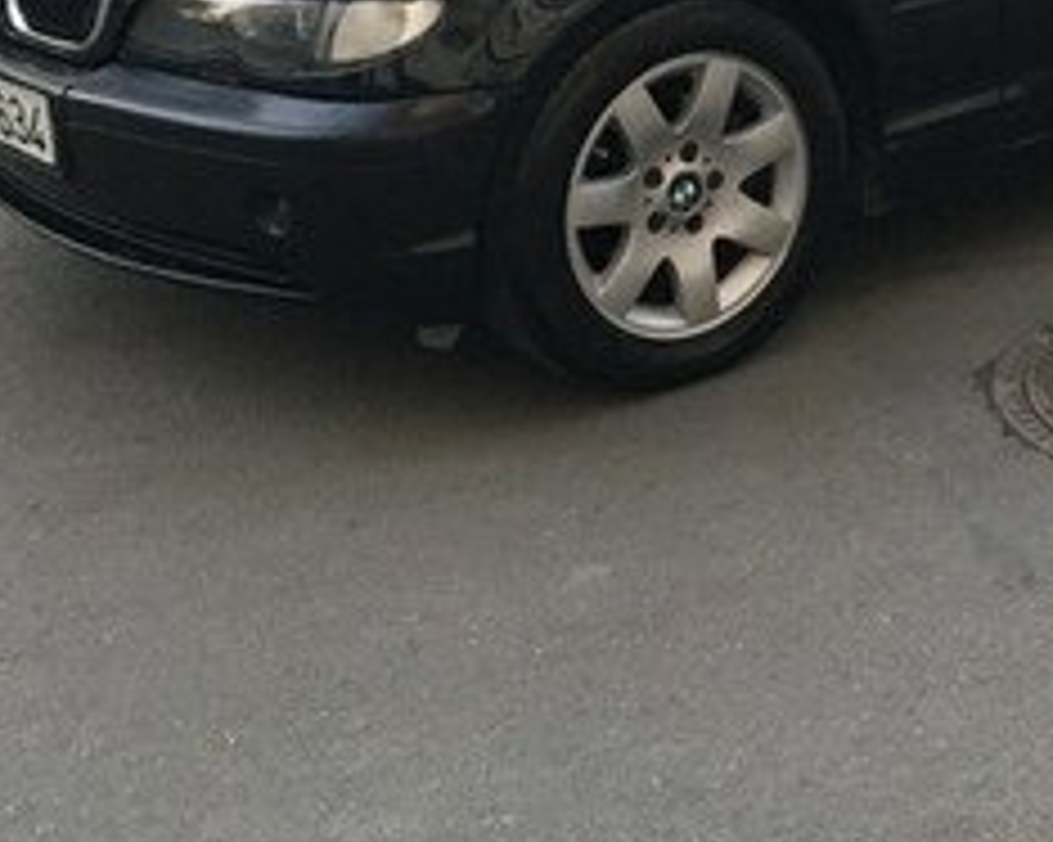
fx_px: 2492
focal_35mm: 80
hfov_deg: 23.3
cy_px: -146
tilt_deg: -13.2
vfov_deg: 18.3
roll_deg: +1.5
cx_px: 936
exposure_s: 1/33
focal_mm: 4.15
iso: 200
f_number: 2.2
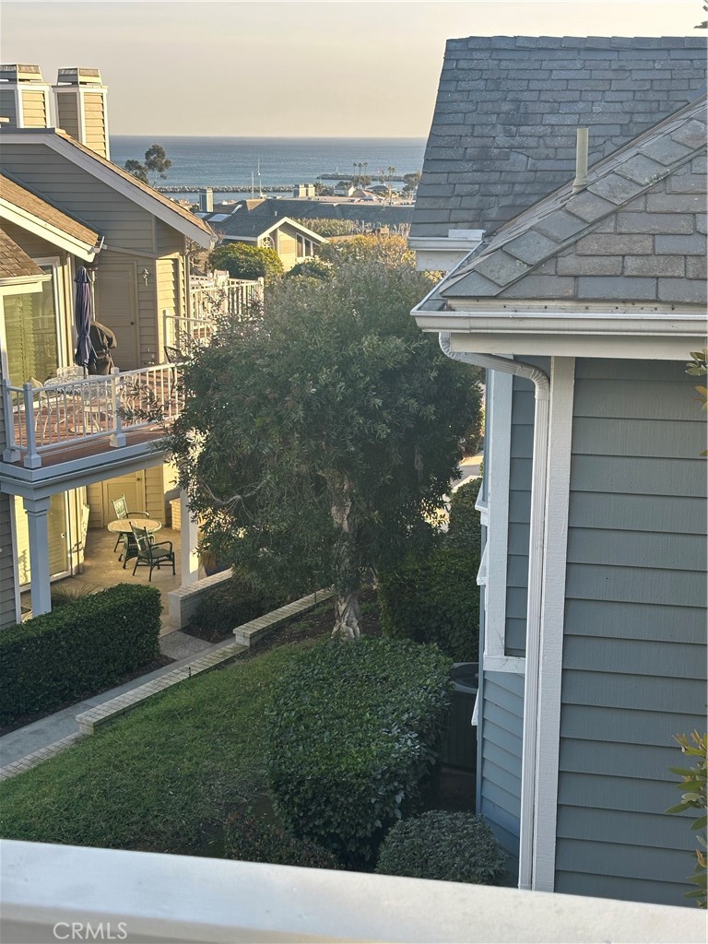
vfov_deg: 39.7
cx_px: 354
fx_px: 1309
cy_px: 472
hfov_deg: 30.3
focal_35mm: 48
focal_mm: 6.86
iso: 64
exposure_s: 1/458
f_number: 1.78
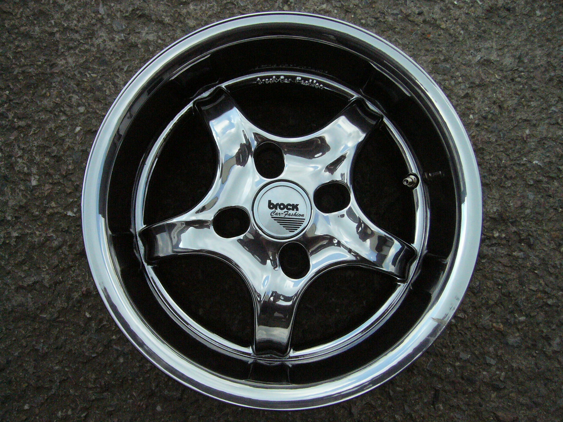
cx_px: 282
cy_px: 211
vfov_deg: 40.7
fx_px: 569
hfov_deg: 52.6
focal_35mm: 35
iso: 400
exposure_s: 1/800
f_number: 5.6
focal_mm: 5.8
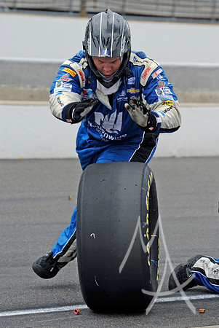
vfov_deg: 13.2
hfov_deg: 8.9
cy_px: 164
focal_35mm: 155
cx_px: 110
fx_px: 1411
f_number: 5.6
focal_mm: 155
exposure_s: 1/800
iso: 500
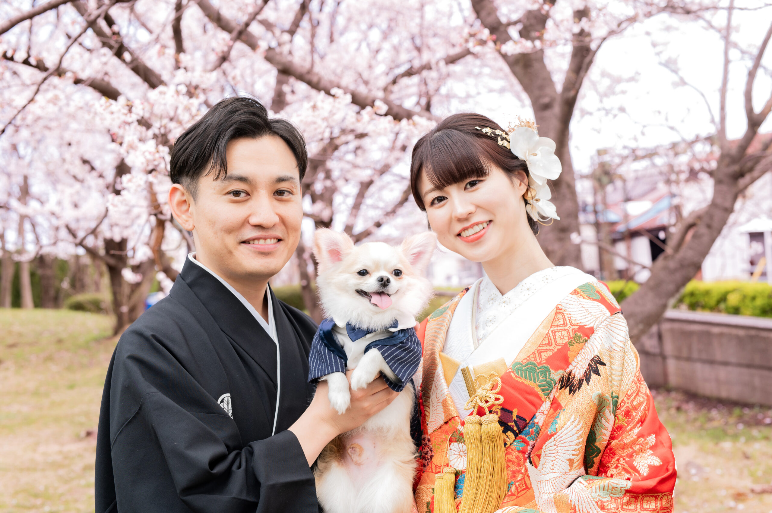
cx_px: 386
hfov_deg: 39.6
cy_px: 256
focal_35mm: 50
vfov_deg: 27.0
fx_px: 1071
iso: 250
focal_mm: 50
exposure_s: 1/200
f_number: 6.3
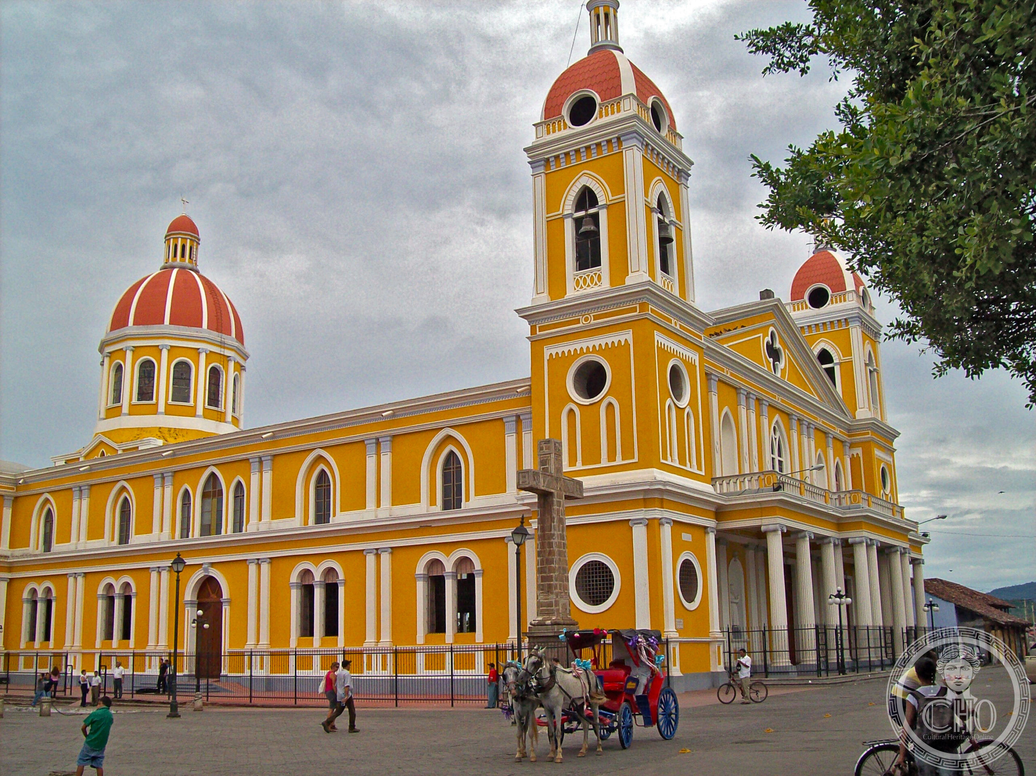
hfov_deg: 51.4
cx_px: 518
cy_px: 388
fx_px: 1077
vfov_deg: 39.6
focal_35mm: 36
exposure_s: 1/677
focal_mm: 6
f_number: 4.8
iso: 80
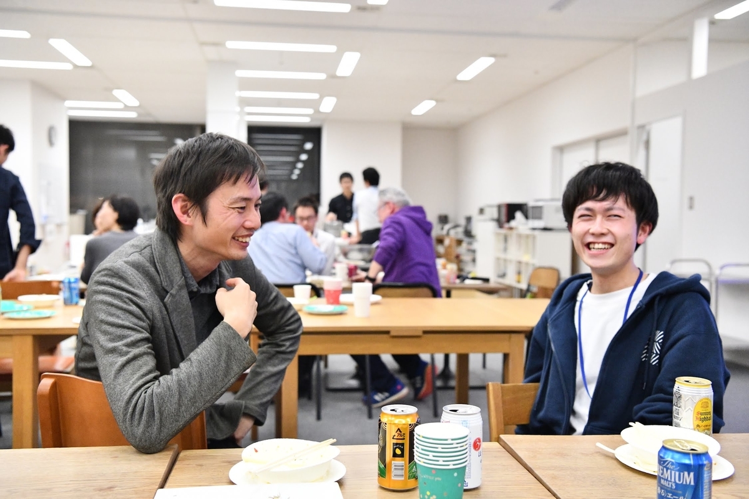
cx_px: 374
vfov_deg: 36.9
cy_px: 250
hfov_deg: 53.1
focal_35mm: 36
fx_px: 749
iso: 8000
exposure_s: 1/500
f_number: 4
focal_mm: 36
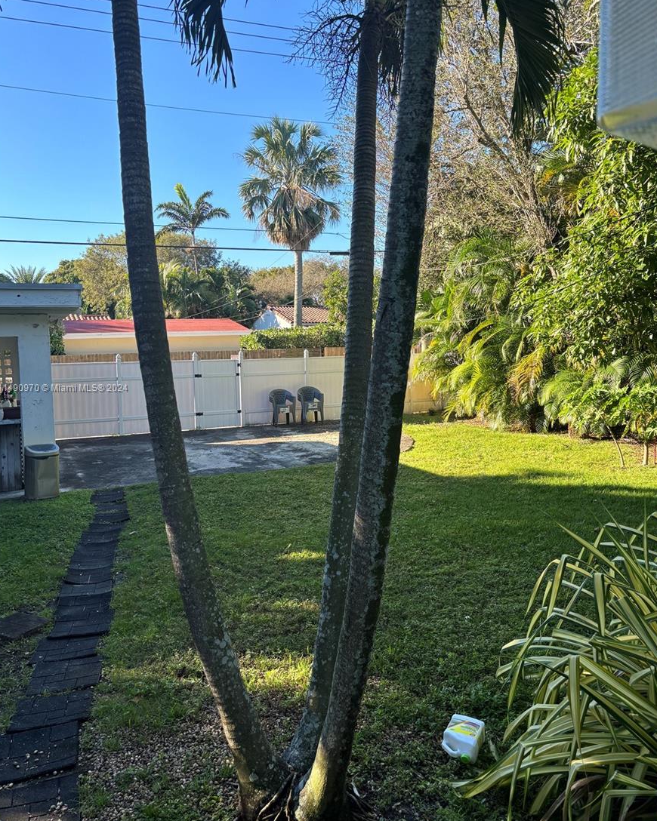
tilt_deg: -4.3
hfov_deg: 51.5
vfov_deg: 62.2
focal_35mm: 28
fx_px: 681
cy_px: 389
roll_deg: +1.3
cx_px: 329
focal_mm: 5.96
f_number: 1.6
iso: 50
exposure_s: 1/702
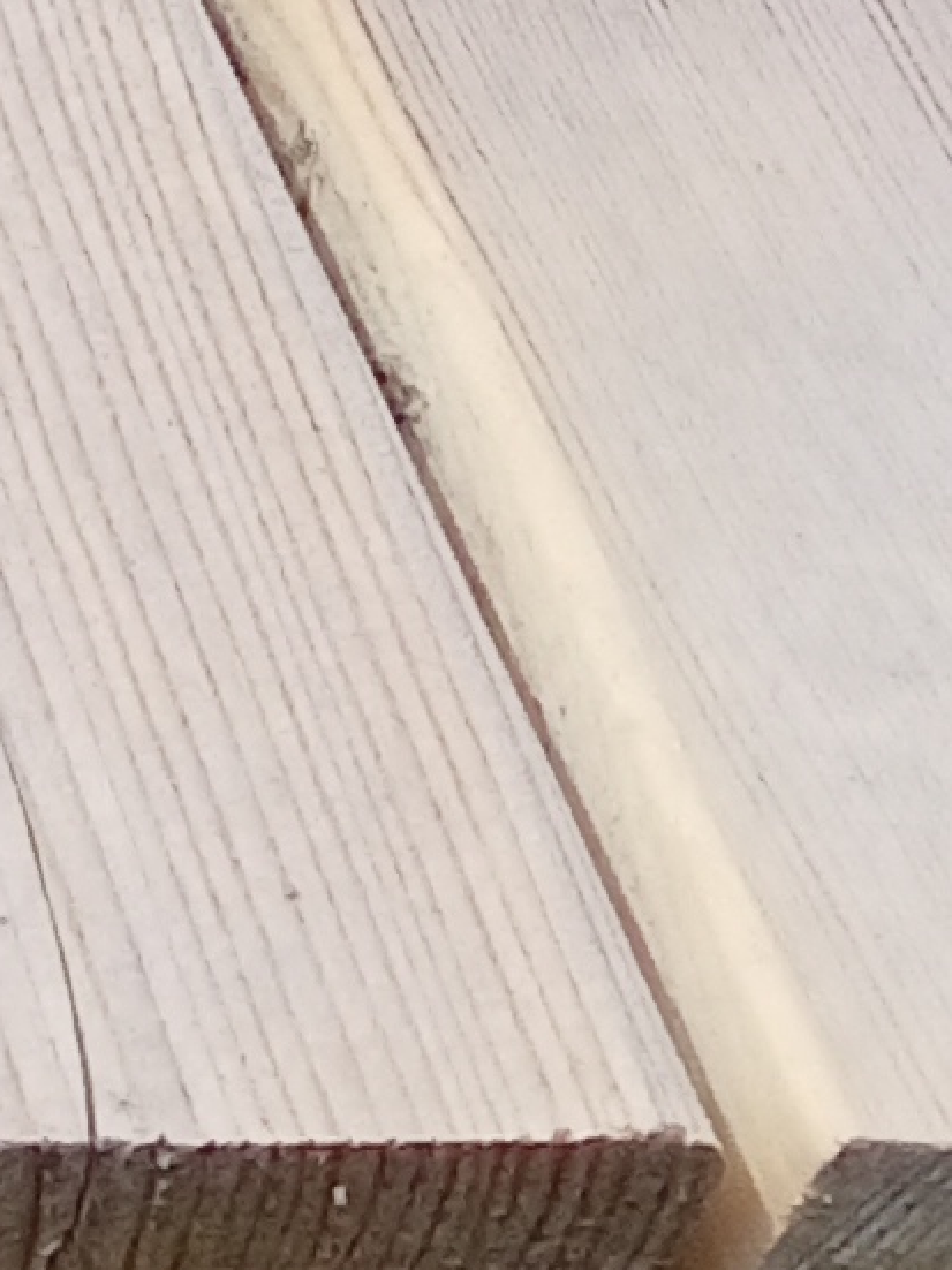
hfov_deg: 7.0
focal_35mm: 185
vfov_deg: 9.6
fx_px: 6786
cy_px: -1669
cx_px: -2199
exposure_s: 1/1190
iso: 101
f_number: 1.8
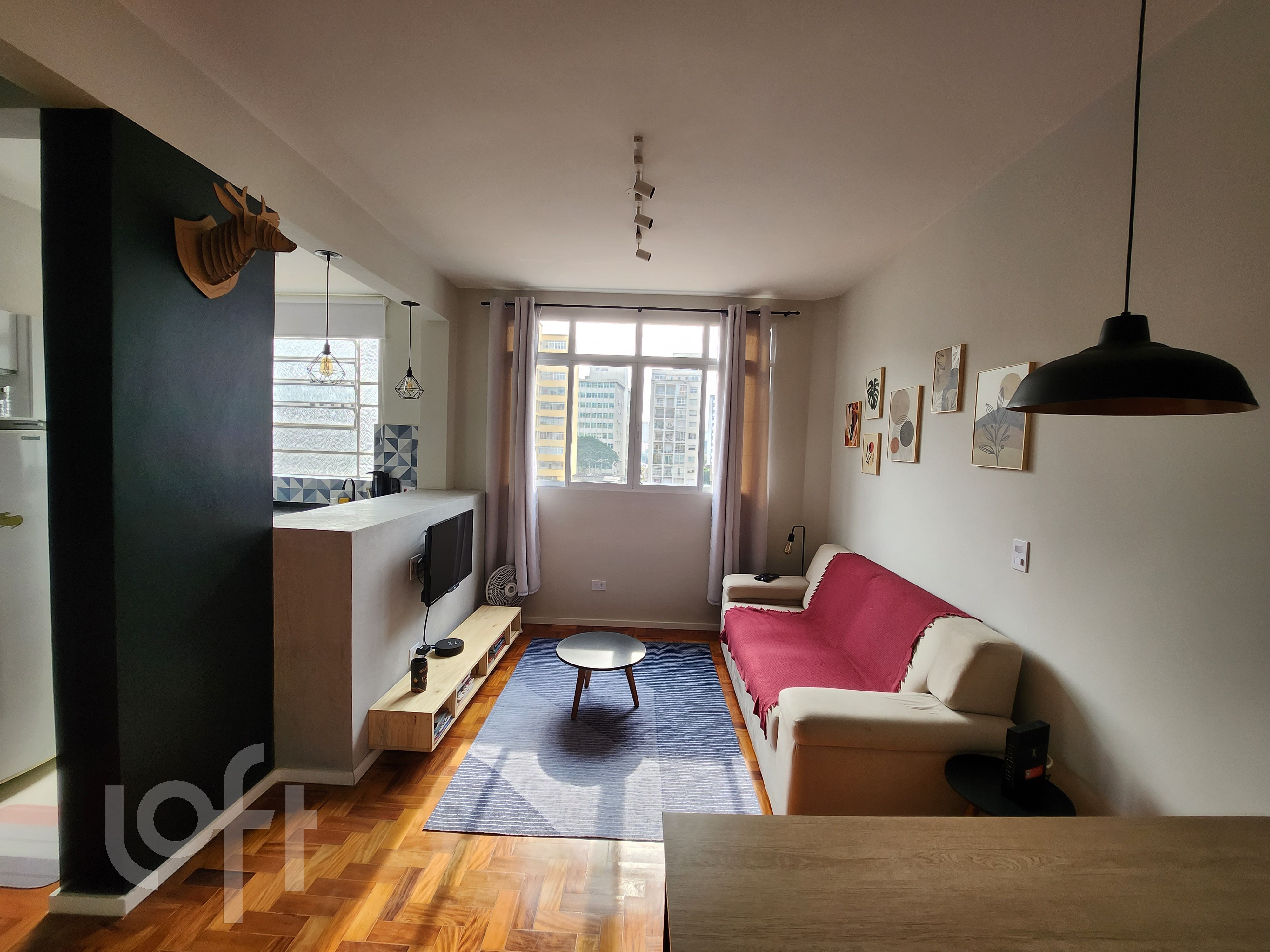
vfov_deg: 89.9
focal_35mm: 13
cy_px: 476
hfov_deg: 106.2
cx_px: 635
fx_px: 477
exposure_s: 1/120
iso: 64
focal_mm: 1.7
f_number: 2.2
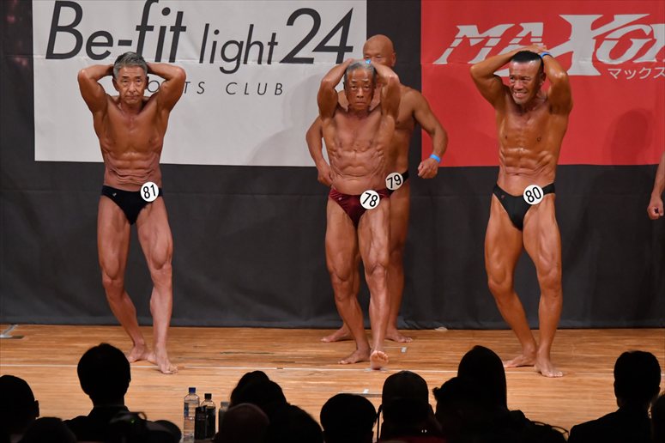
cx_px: 332
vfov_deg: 5.7
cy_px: 222
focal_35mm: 240
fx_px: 4431
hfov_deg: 8.6
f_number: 5.6
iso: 6400
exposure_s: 1/400
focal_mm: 160
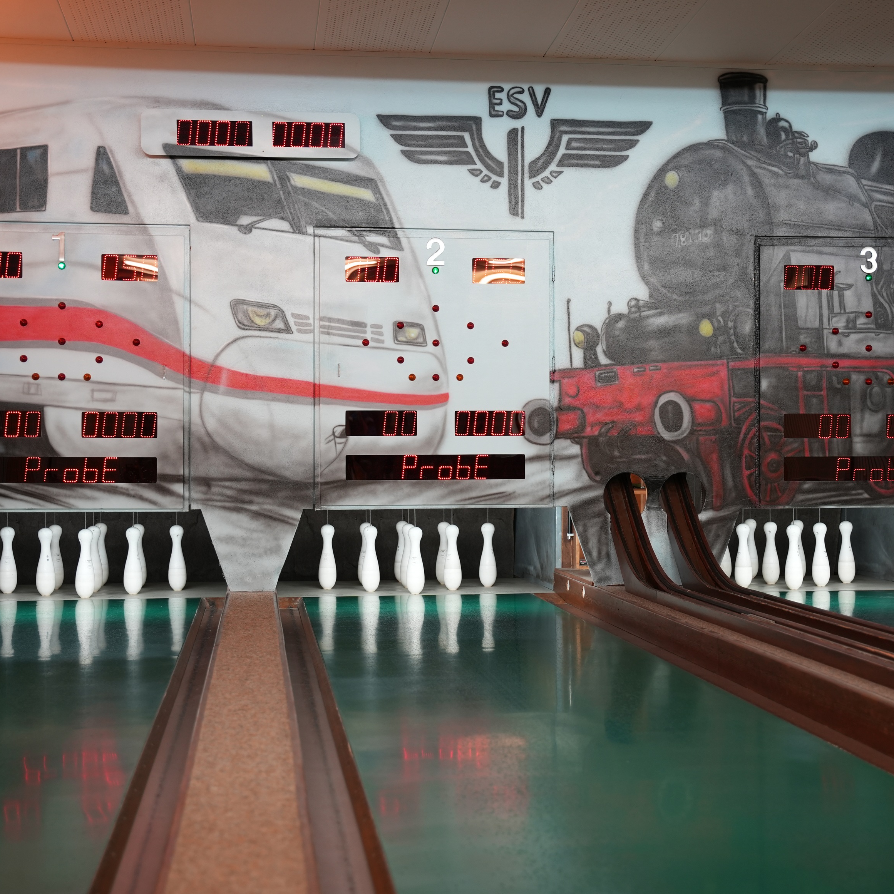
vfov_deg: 28.5
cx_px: 523
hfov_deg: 28.5
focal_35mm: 60
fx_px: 1758
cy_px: 449
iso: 640
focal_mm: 46.9
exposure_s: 1/50
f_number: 2.8
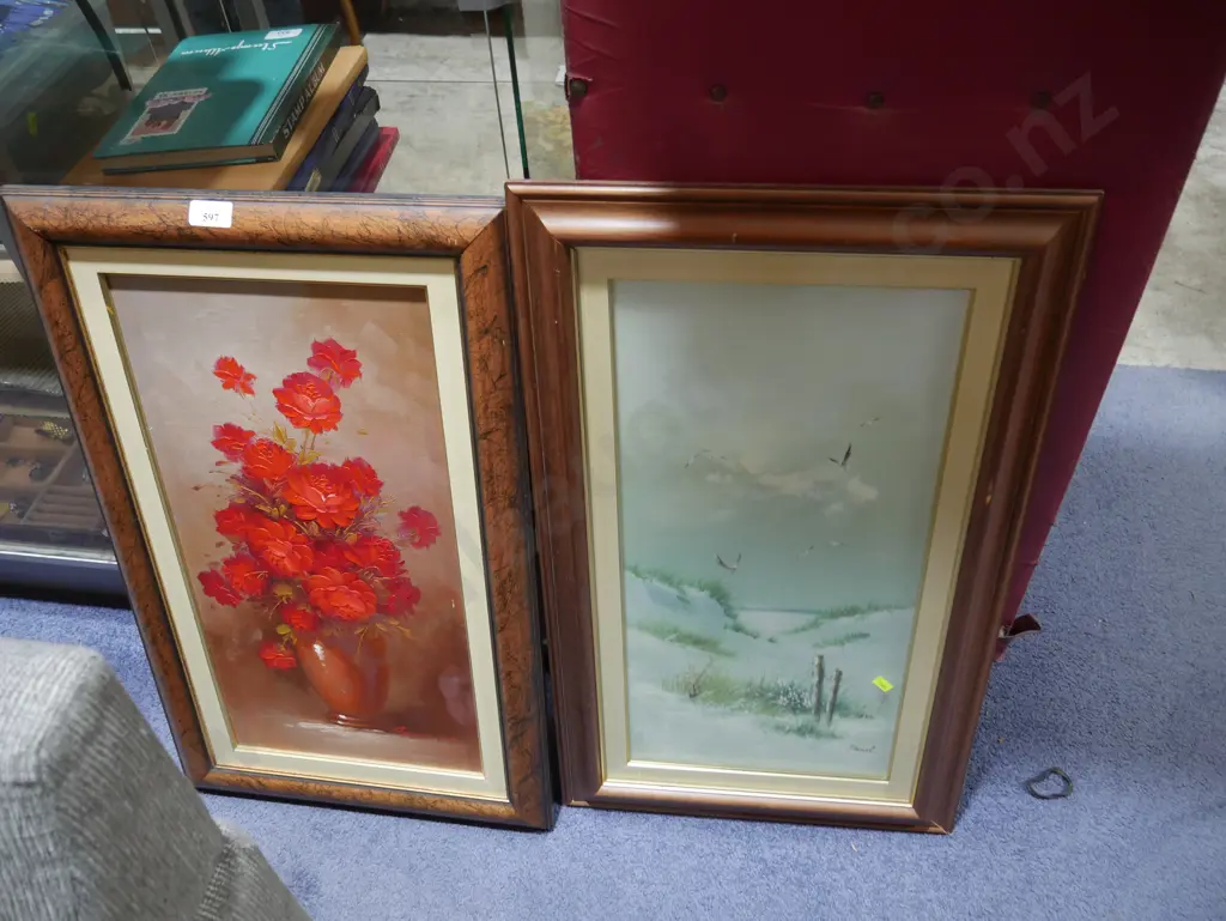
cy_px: 460
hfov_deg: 63.4
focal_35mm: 28
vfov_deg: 49.8
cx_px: 613
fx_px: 992
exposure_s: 1/60
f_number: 3.5
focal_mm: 14
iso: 400
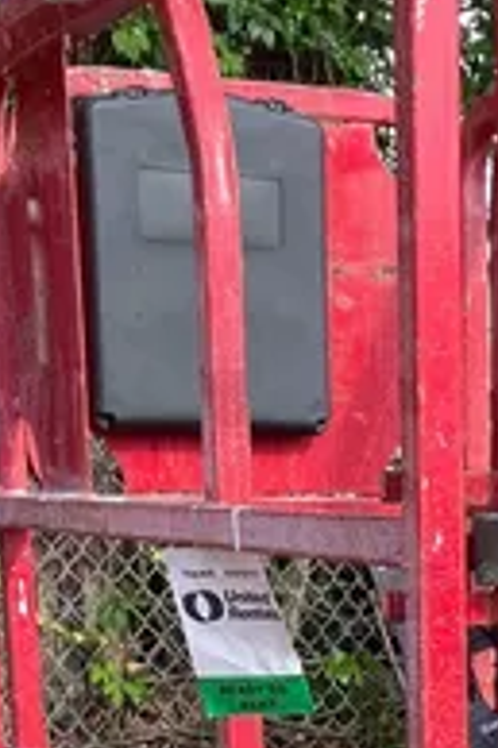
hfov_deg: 12.1
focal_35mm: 110
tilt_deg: -16.9
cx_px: 637
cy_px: 1170
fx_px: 2286
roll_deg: -1.3
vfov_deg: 16.7
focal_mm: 3.99
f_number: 1.8
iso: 32
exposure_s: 1/398
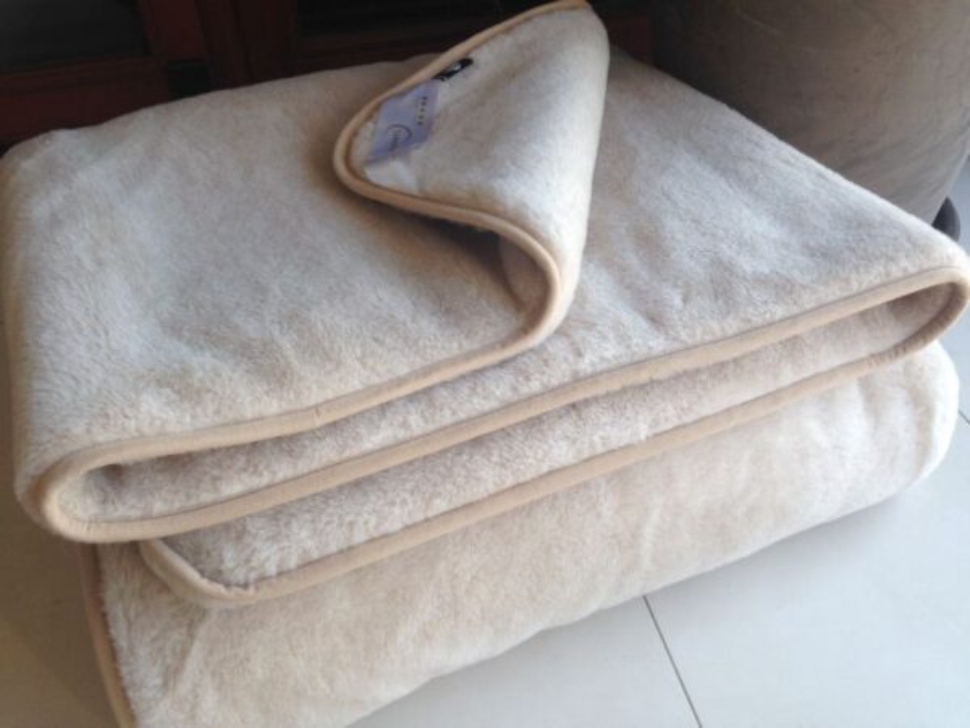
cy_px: 364
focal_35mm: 33
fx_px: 925
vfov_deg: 42.9
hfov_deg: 55.4
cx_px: 485
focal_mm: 4.12
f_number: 2.4
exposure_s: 1/129
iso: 50
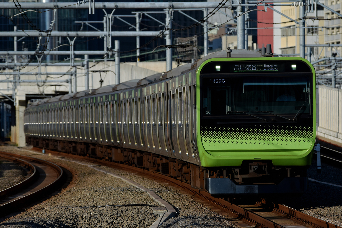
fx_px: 2992
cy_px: 114
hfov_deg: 6.5
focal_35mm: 315
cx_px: 171
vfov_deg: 4.4
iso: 100
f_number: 5.6
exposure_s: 1/1000
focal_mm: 210
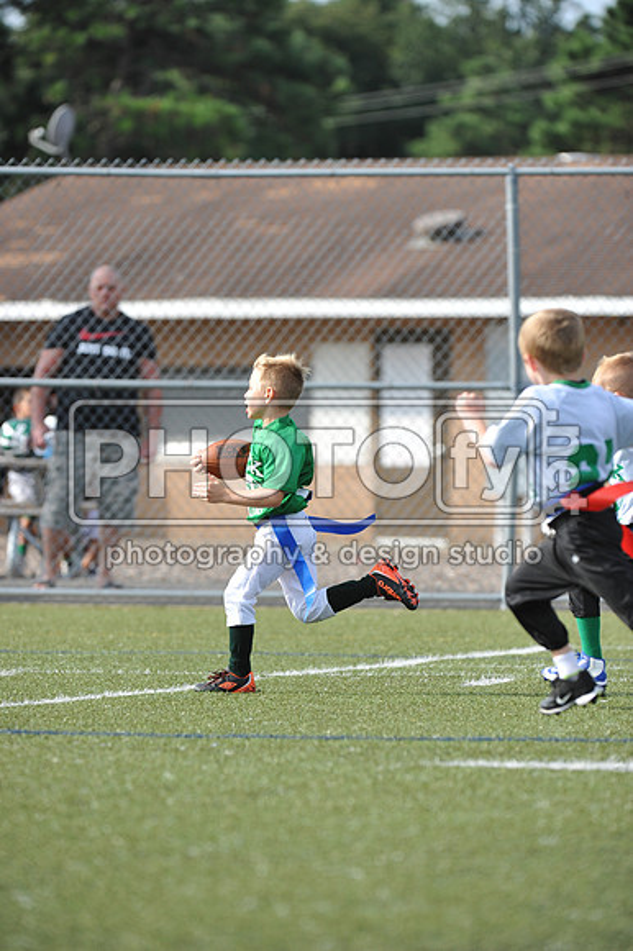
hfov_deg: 5.3
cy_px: 476
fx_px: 6865
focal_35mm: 260
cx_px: 316
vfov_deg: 7.9
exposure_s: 1/1600
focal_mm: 260
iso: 800
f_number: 5
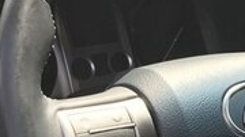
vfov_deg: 10.6
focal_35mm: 112
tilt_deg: -26.3
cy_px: 180
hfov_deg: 18.6
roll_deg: -5.7
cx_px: 246
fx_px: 727
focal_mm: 3.99
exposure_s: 1/270
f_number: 1.8
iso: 20
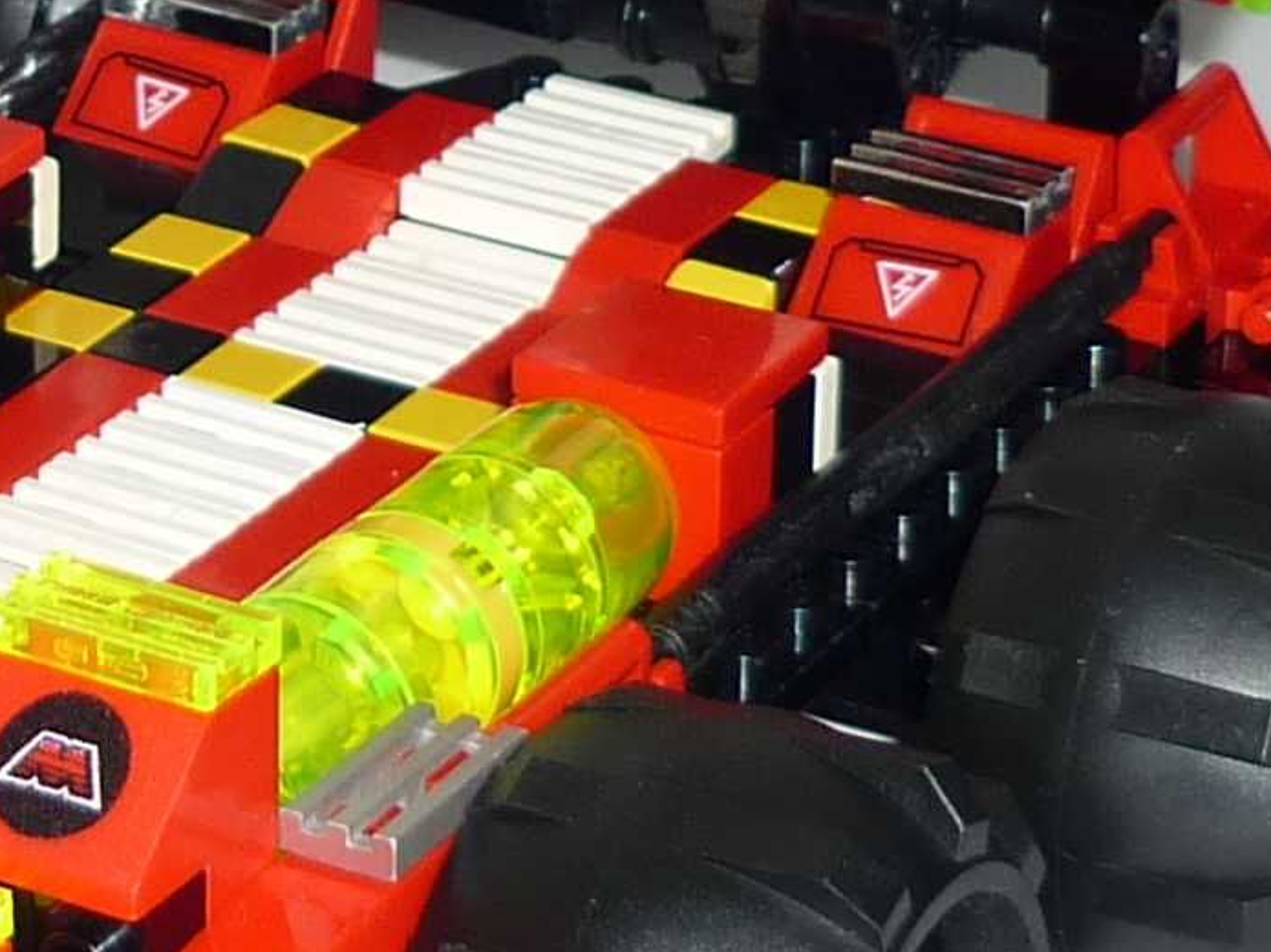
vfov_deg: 9.5
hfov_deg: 12.6
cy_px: 124
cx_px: 68
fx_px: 5690
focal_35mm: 155
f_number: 2.8
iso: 100
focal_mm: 5.5
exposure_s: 1/60
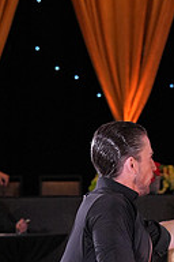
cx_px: 218
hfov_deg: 6.0
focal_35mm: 227
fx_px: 1646
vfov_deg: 8.9
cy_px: 332
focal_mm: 75
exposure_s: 1/500
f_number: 4
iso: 2500
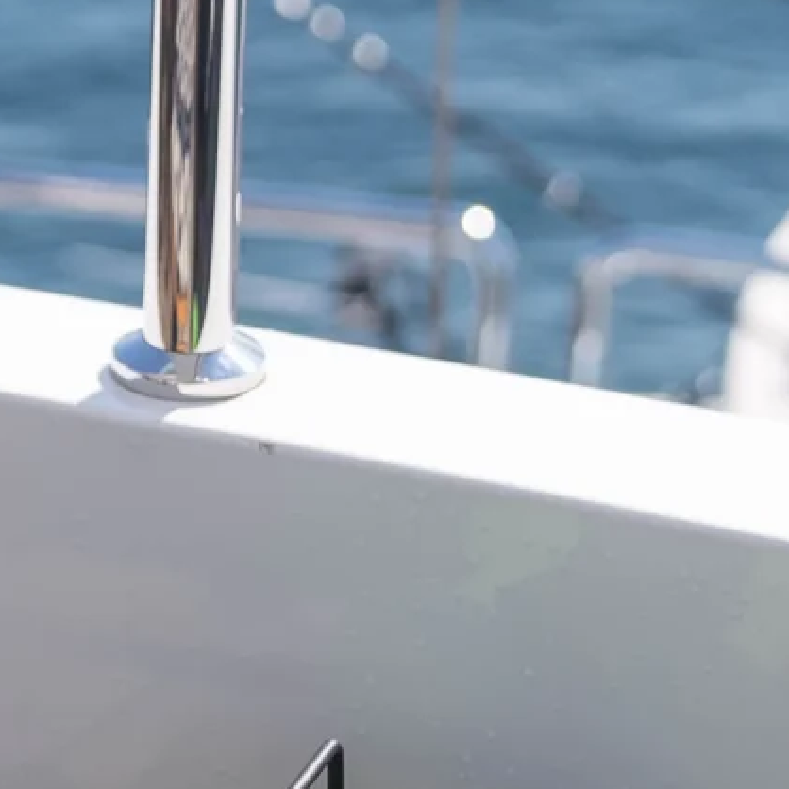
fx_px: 4496
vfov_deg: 9.7
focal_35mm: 174
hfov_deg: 10.0
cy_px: 1174
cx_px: 194
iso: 100
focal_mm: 44.6
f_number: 2.8
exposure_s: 1/2000
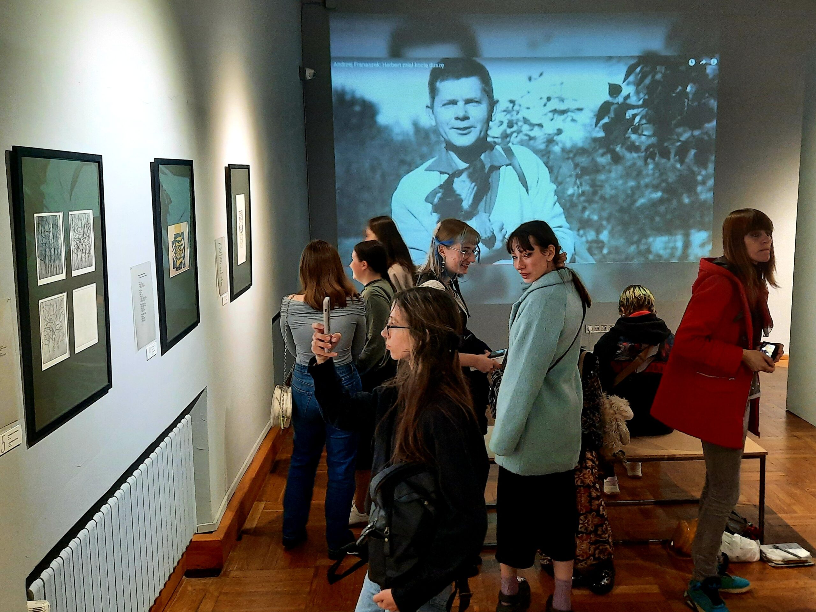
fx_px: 589
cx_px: 408
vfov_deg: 54.9
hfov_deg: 69.4
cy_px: 306
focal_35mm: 25
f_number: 2
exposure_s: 1/50
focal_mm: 4.6
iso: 400
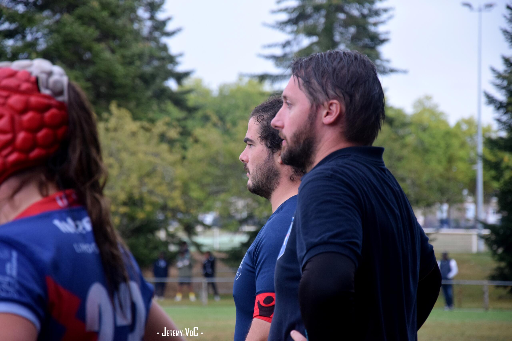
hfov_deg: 13.0
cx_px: 256
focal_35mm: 158
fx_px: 2240
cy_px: 170
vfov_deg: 8.7
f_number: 5.6
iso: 1250
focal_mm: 105
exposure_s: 1/500
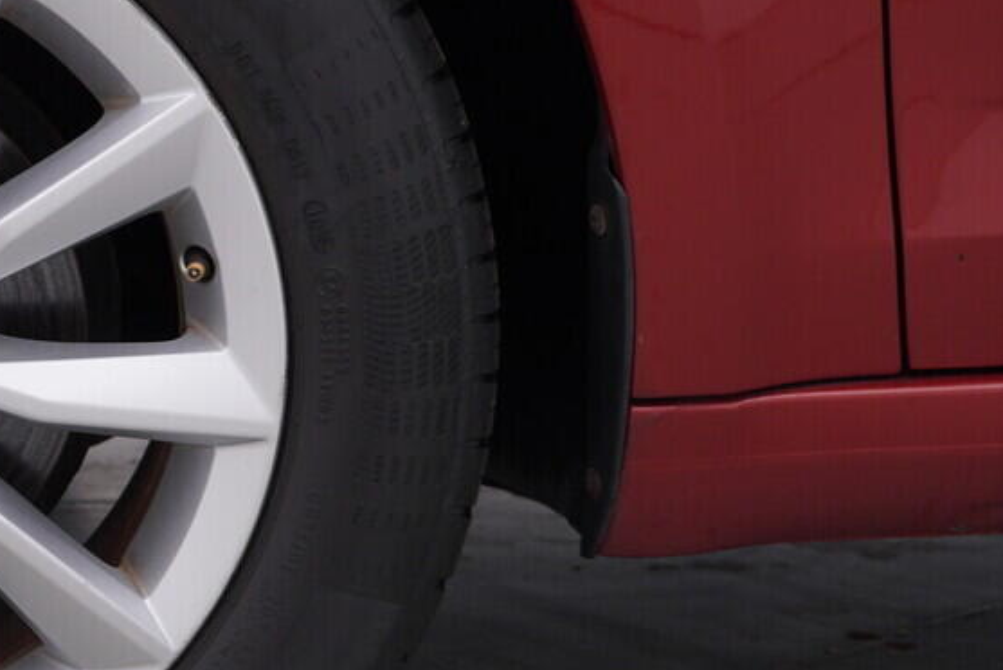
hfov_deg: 20.5
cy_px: 355
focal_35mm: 93
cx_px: -198
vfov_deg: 14.7
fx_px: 2592
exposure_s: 1/80
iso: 125
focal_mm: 24
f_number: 4
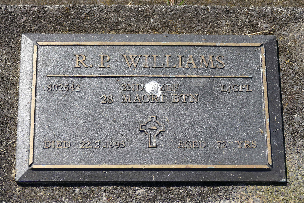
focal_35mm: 104
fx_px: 878
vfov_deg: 13.2
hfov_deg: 19.6
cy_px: 102
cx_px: 152
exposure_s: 1/1300
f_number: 3.8
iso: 125
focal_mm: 37.79
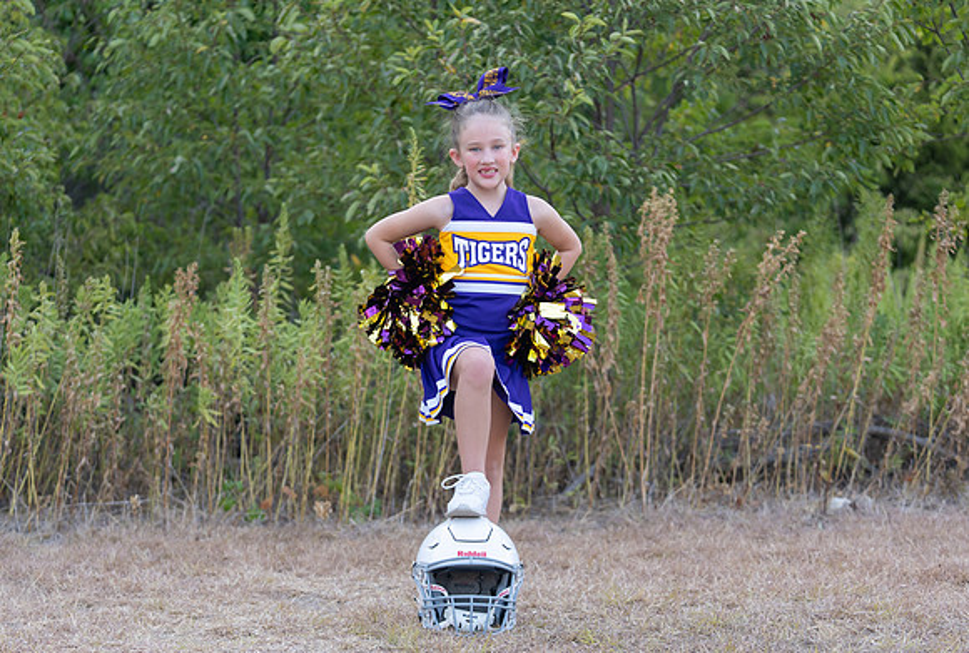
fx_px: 2046
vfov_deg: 18.1
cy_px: 344
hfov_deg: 26.6
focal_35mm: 76
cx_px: 473
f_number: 2.8
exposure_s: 1/320
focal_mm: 70
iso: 320
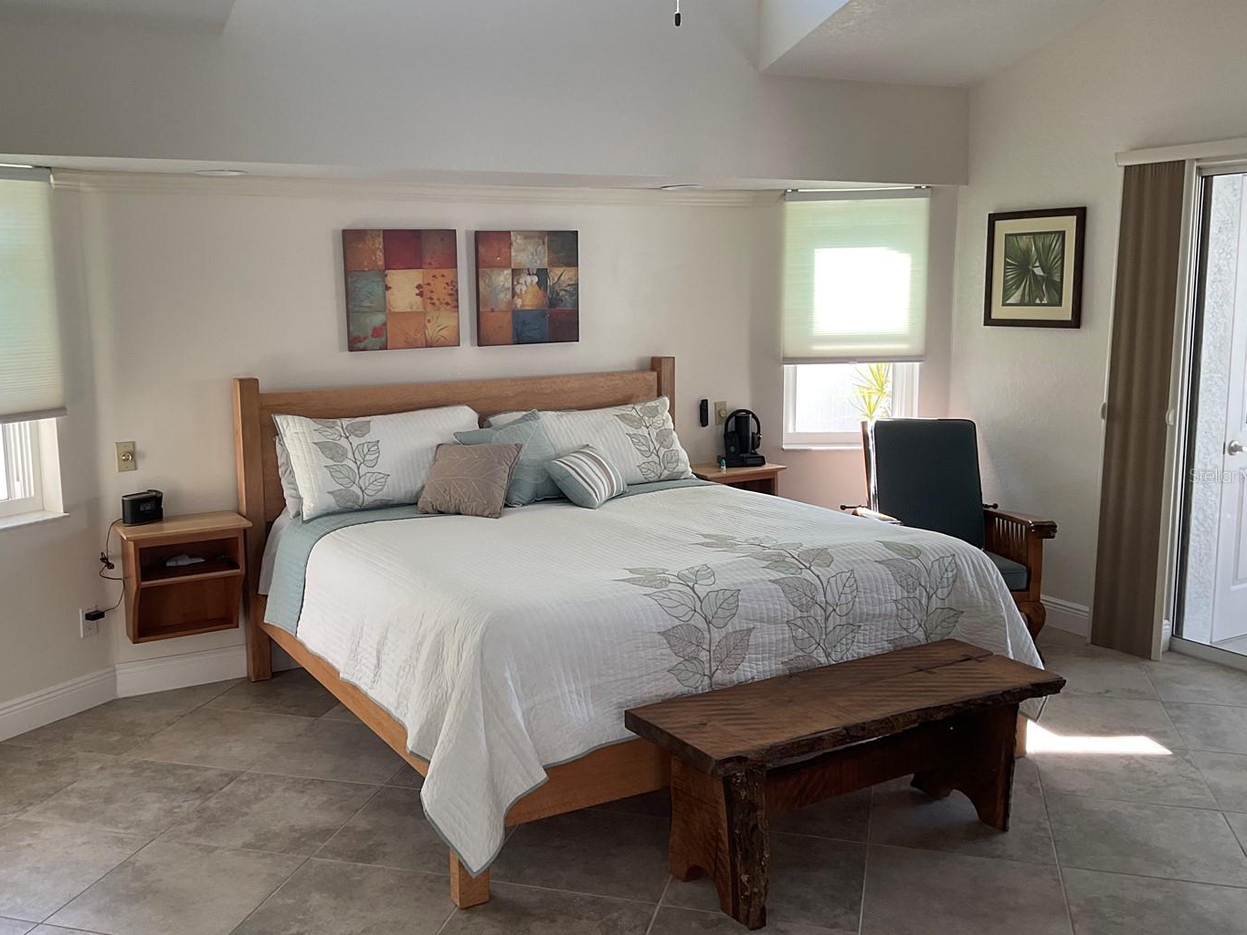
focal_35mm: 34
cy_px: 475
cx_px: 544
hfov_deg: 53.8
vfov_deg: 41.8
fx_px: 1225
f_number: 1.8
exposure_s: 1/120
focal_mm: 3
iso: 40
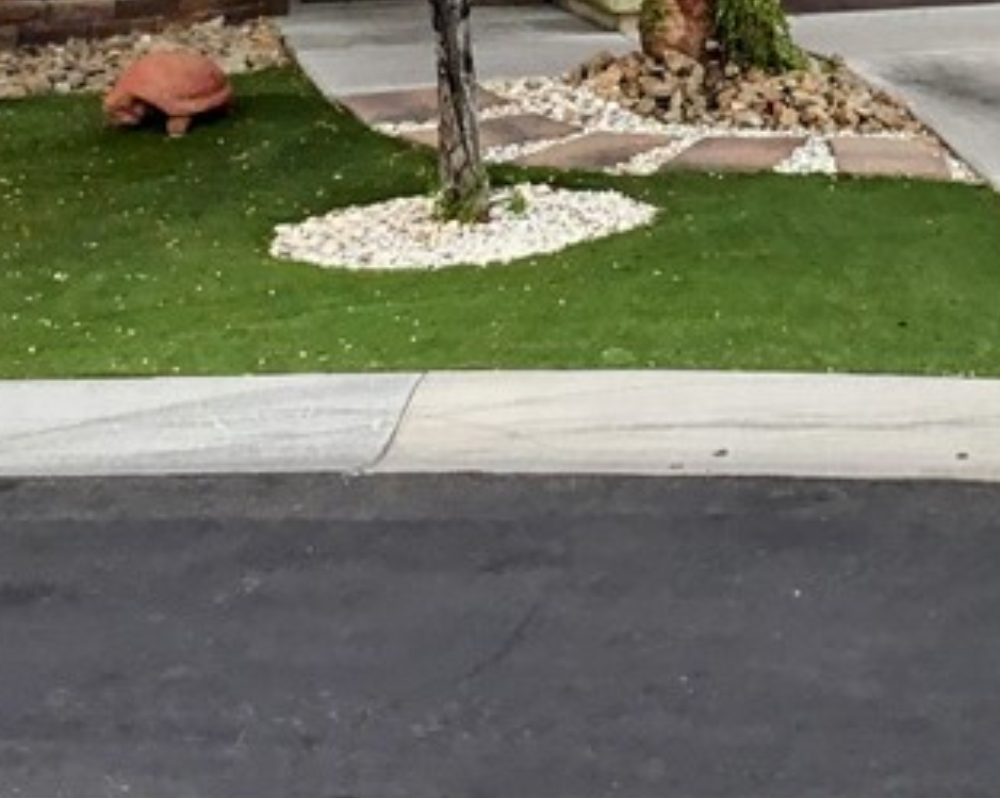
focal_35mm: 99
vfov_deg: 14.4
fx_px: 2928
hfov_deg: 19.1
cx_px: 872
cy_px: -425
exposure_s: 1/473
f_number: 2.4
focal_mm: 3.3
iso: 25
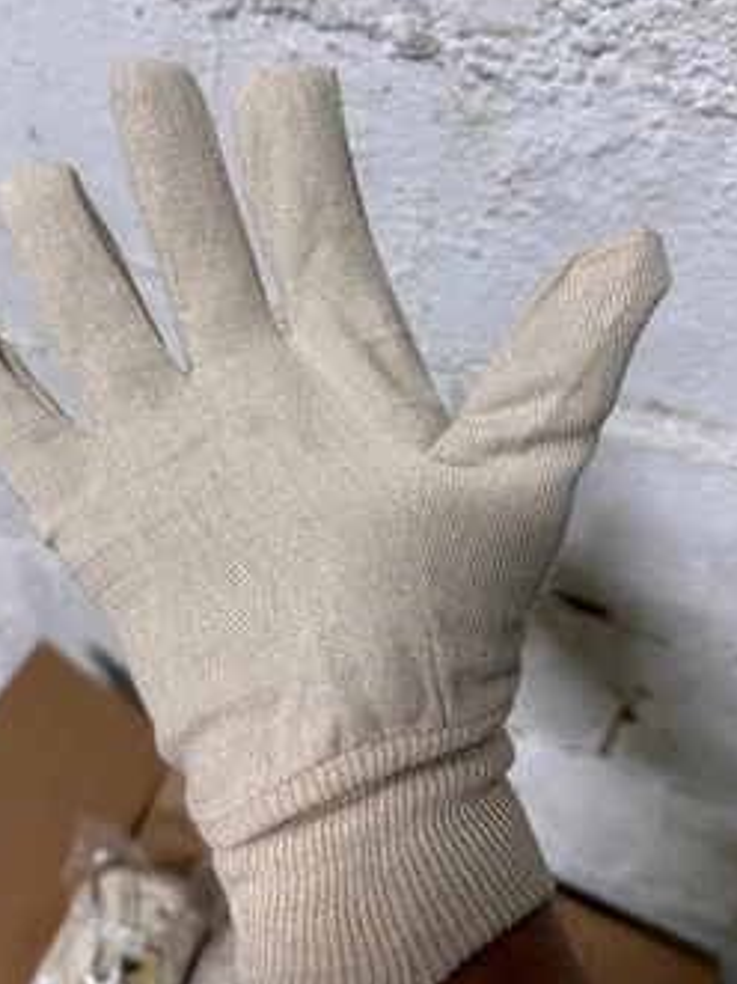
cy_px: 443
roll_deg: -6.3
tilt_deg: -42.7
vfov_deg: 61.5
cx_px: 315
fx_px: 824
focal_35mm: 29
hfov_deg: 48.1
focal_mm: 6.86
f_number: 1.78
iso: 100
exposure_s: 1/120
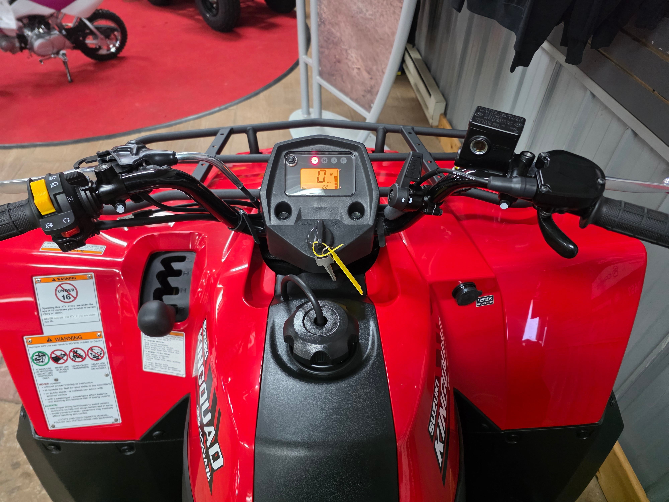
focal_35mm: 23
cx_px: 334
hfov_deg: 73.9
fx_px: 445
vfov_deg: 58.9
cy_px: 251
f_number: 1.7
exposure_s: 1/120
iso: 1000
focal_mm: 6.3
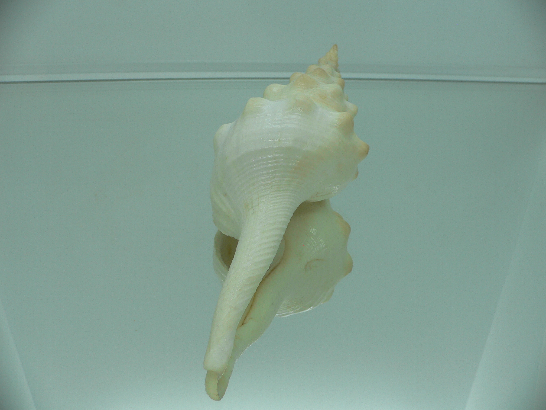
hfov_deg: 52.6
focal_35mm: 35
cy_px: 205
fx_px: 552
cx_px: 273
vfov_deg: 40.7
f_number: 2.8
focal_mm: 4.6
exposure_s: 1/80
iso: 80
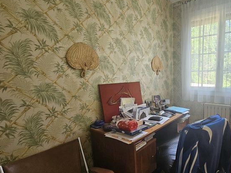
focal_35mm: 19
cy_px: 97
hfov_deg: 79.5
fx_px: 127
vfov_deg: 68.5
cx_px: 167
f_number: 2.2
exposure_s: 1/60
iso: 200
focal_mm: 2.2
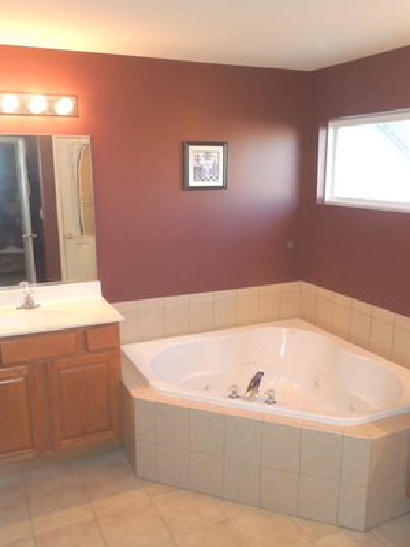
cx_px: 205
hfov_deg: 46.8
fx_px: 474
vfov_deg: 59.9
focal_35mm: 30
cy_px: 289
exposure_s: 1/40
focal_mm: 4.5
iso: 250
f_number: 3.3
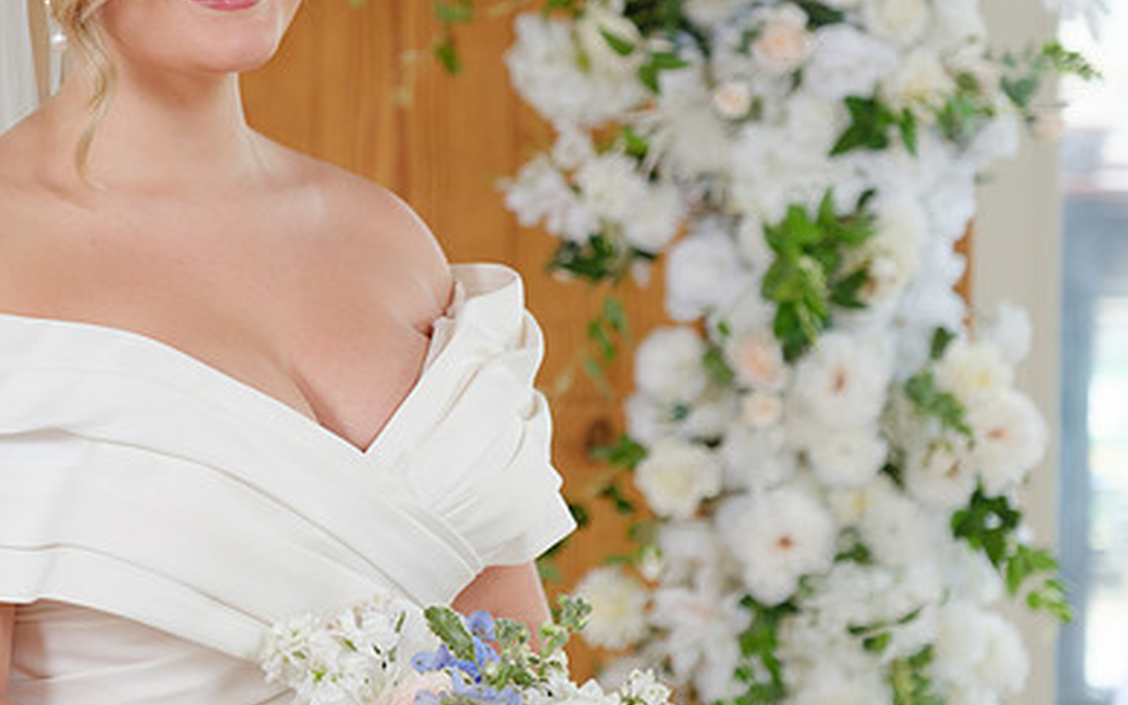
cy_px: 193
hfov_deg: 16.5
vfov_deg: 10.4
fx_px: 3873
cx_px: 415
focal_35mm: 126
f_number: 2.8
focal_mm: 55
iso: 250
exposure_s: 1/250
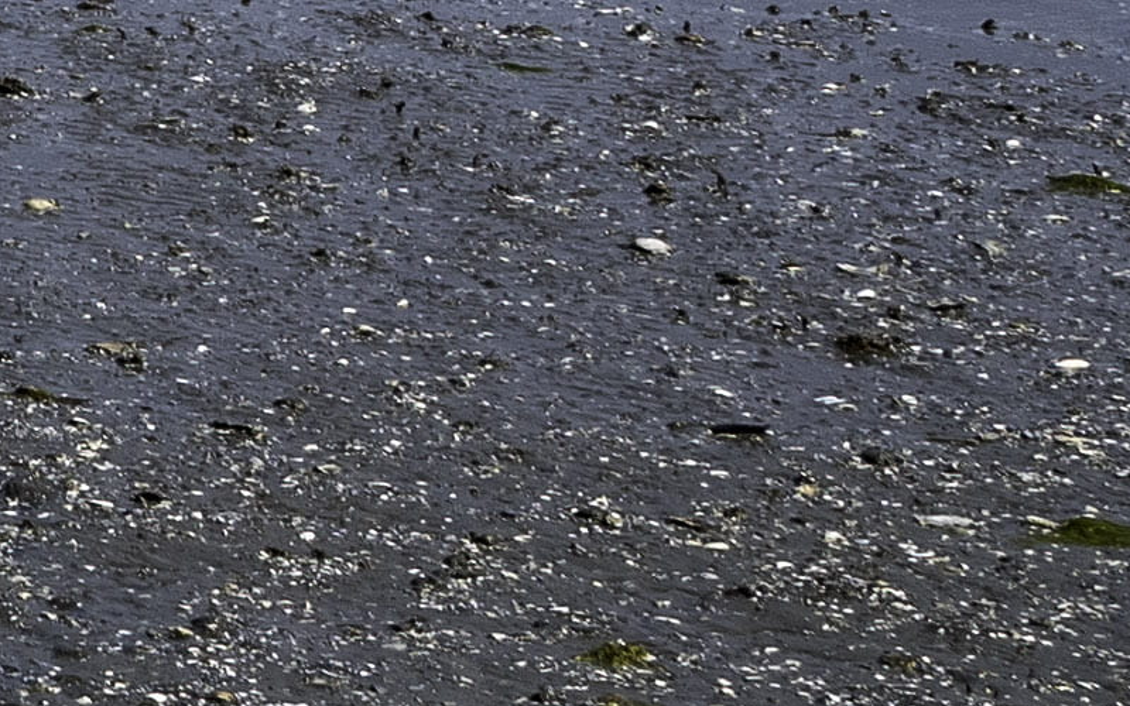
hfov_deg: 10.0
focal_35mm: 184
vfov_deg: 6.8
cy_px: -926
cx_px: -1526
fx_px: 5666
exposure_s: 1/800
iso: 200
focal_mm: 24
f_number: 9
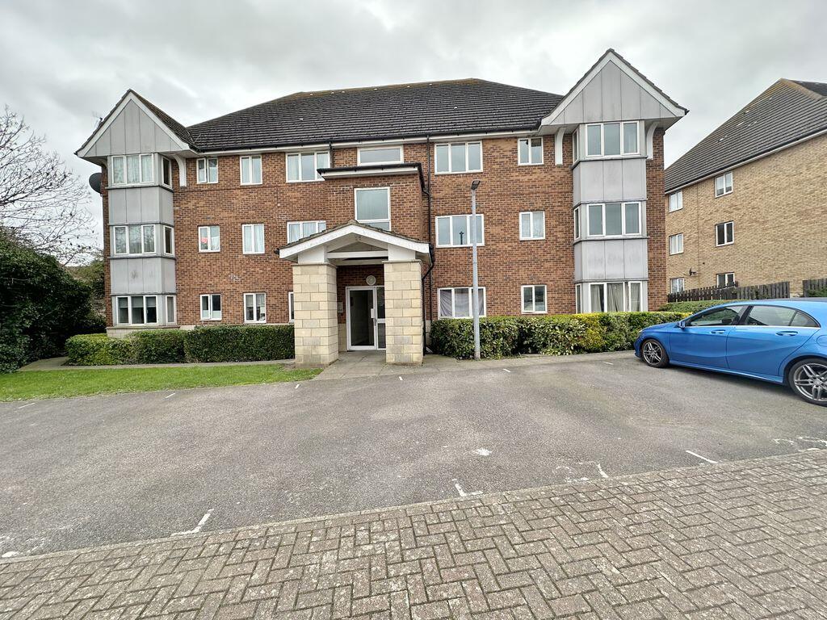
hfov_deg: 102.1
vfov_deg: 85.7
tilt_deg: -1.3
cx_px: 414
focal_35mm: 14
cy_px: 310
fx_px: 334
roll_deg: +0.9
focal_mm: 2.22
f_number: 2.2
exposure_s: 1/272
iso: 40
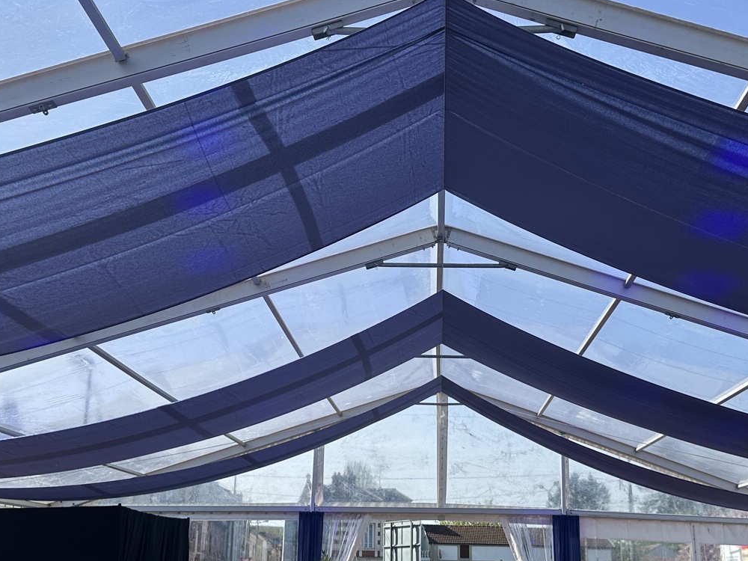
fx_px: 1037
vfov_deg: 30.2
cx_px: 391
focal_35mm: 48
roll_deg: -0.8
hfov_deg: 39.6
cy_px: 315
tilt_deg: +14.3
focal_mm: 6.86
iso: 80
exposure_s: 1/2967
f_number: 1.78
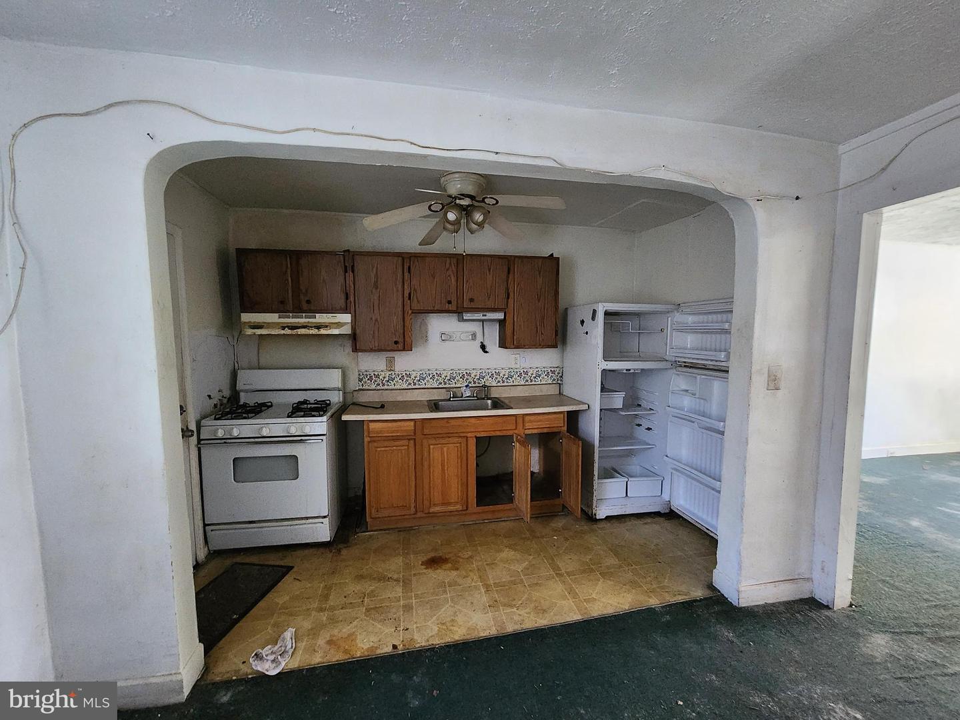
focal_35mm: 13
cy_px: 360
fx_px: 361
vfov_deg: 89.9
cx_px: 480
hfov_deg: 106.2
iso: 800
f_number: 2.2
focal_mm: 2.2
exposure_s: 1/24
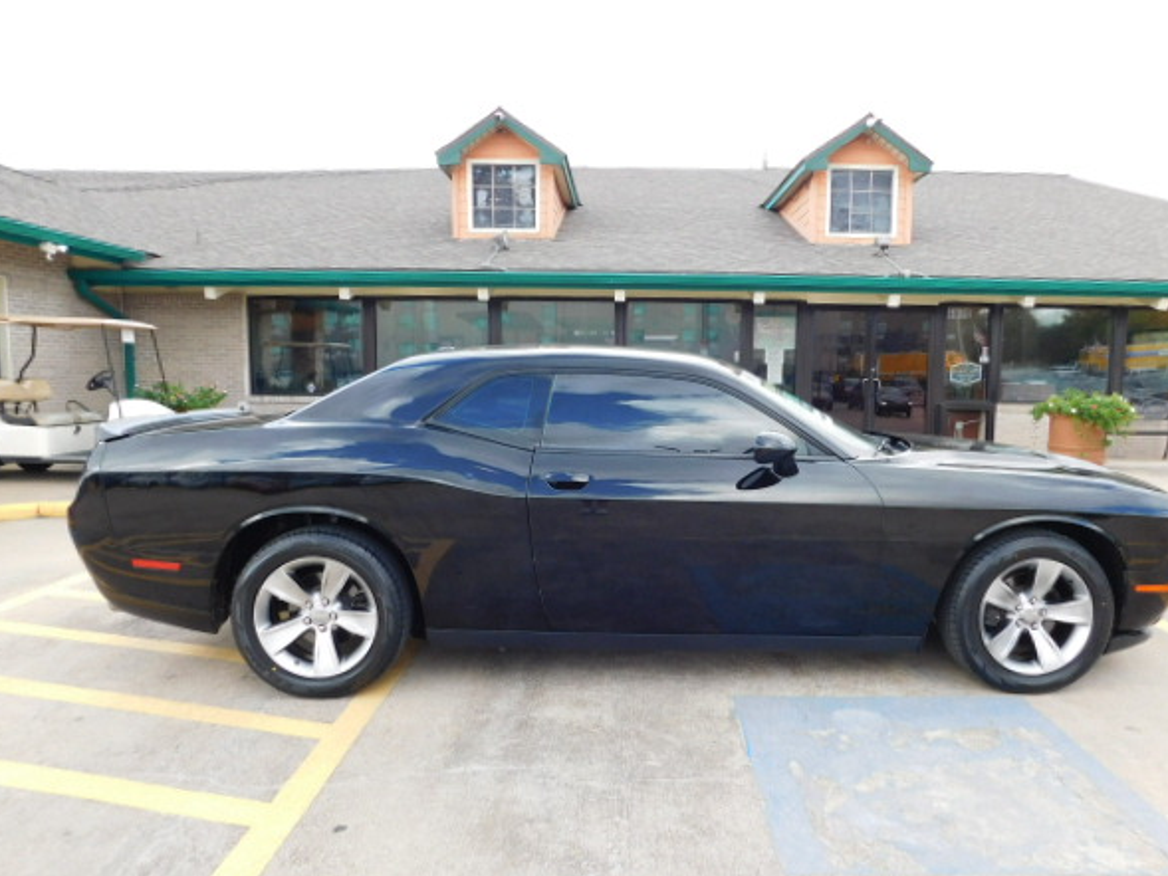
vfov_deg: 54.9
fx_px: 844
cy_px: 466
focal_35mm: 25
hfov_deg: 69.3
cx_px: 621
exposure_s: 1/250
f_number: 3
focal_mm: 4
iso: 125
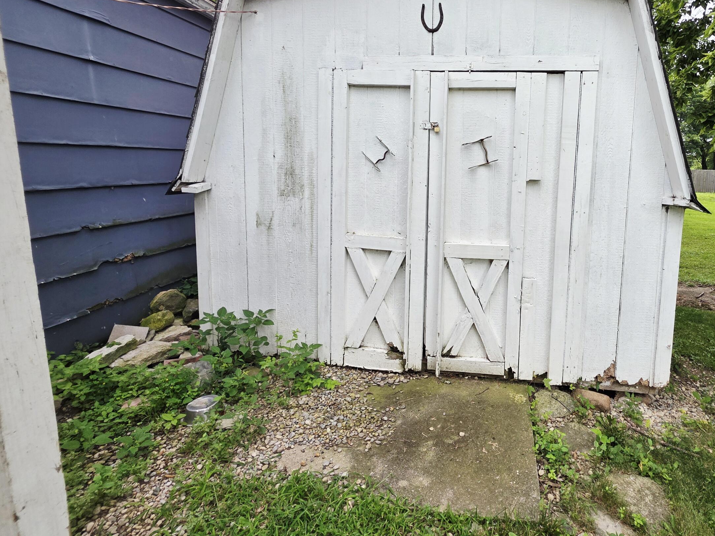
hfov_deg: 85.1
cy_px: 221
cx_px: 469
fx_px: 372
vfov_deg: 71.0
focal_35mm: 18
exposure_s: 1/120
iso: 32
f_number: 1.9
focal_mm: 2.2
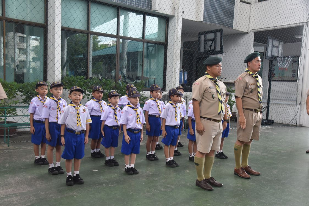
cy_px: 103
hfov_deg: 50.7
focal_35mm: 38
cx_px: 154
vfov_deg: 35.1
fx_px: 326
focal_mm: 38
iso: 2000
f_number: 4.5
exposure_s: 1/200
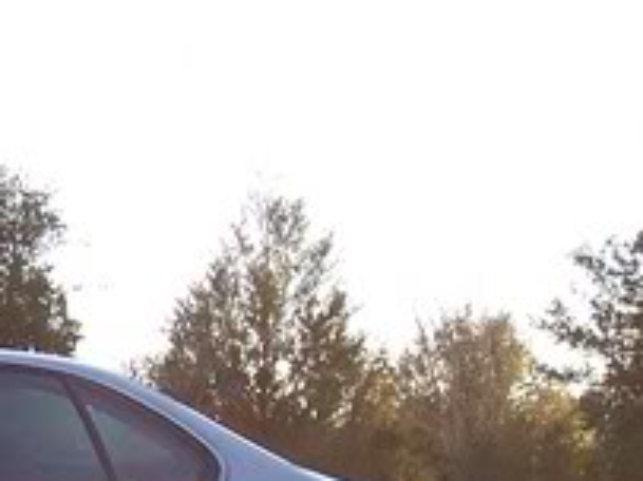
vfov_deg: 10.1
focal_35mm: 145
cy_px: 475
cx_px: -212
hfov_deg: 13.1
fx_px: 2692
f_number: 3
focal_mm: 7
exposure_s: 1/180
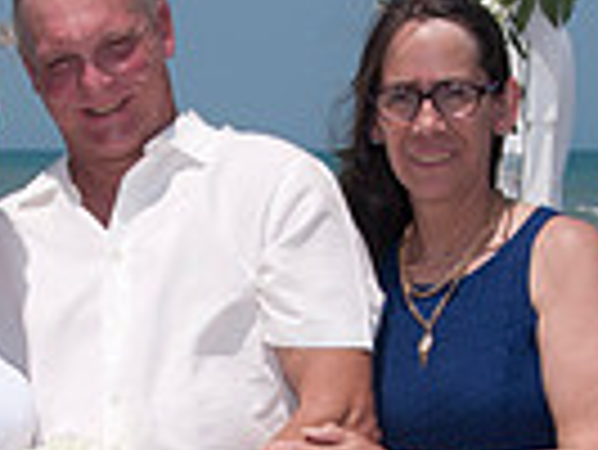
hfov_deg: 11.9
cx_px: 187
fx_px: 2870
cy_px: 504
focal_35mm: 166
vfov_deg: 8.9
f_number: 13
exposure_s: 1/250
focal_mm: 34
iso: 100
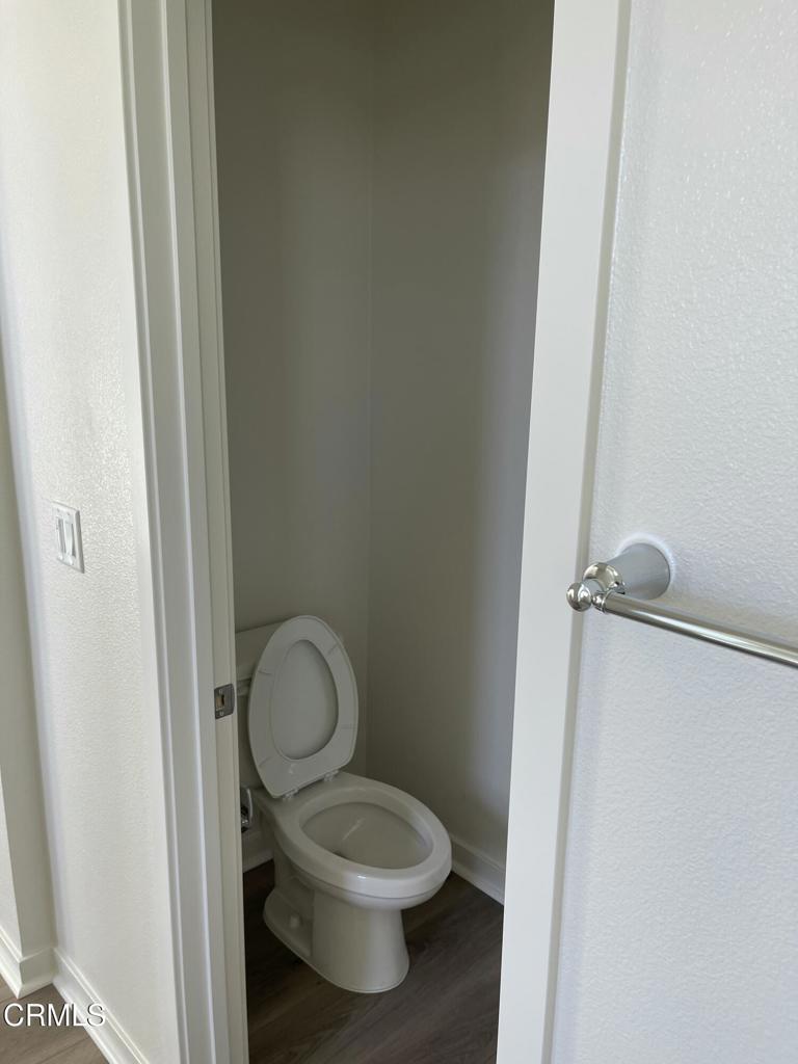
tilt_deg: -13.0
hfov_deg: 53.1
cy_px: 532
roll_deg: -0.6
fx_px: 799
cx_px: 399
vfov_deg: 67.3
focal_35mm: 26
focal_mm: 5.1
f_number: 1.6
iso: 50
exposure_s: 1/120
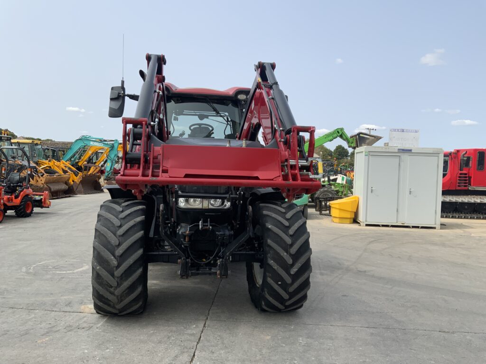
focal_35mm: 29
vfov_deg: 48.2
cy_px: 182
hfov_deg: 61.7
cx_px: 243
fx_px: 407
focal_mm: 3
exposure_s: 1/1848
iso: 16
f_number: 1.8
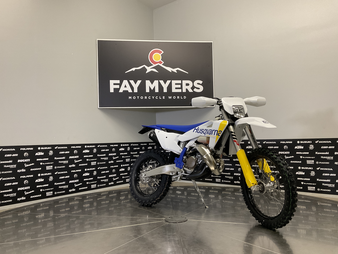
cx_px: 169
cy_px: 127
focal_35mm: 29
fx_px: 283
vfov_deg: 48.2
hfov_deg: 61.7
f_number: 1.8
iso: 160
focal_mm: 3
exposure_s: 1/60
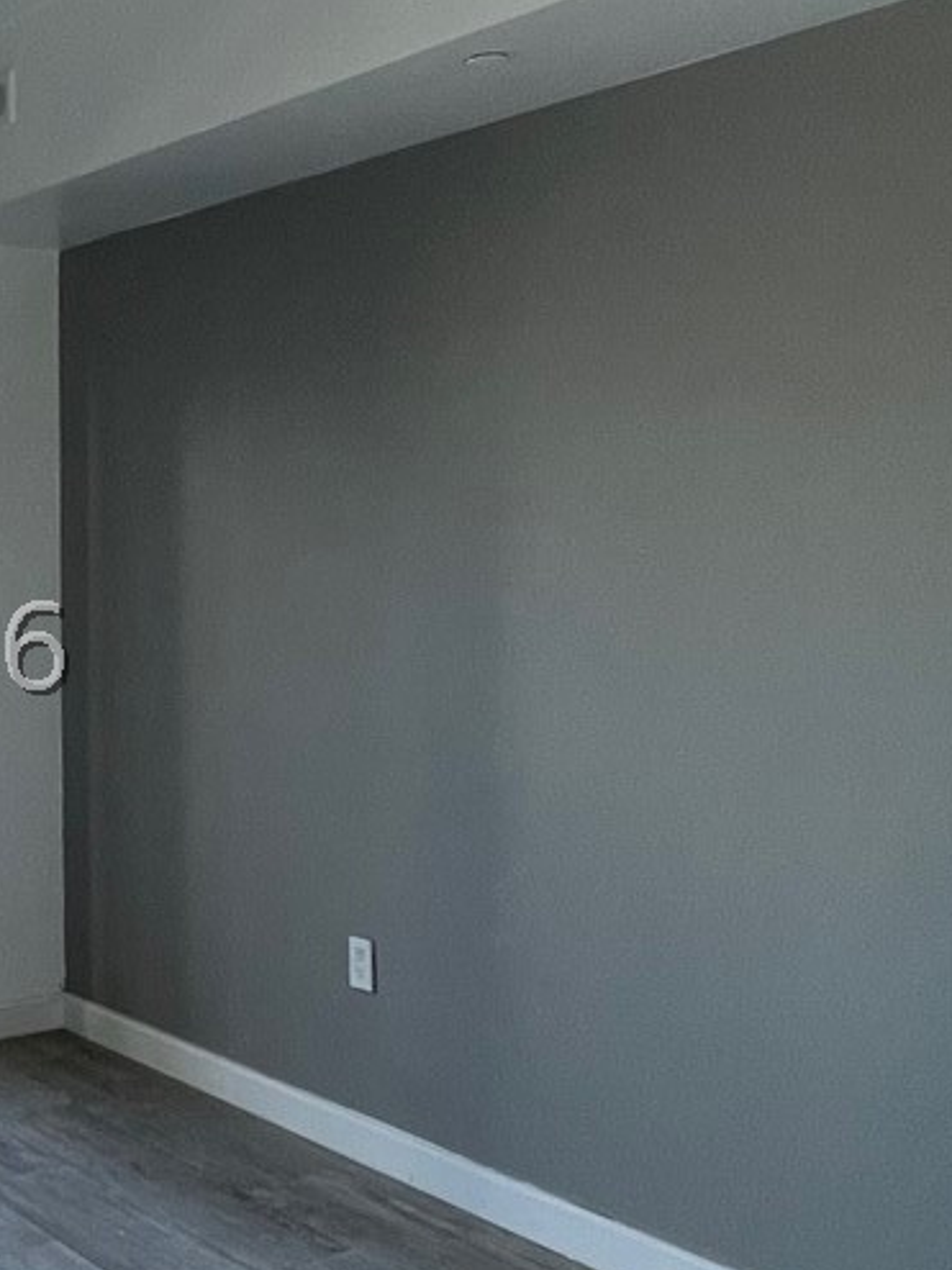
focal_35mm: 42
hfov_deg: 30.8
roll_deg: +1.1
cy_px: 649
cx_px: -82
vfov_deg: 44.8
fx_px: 1541
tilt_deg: -4.1
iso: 80
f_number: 1.8
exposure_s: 1/99
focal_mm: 1.57
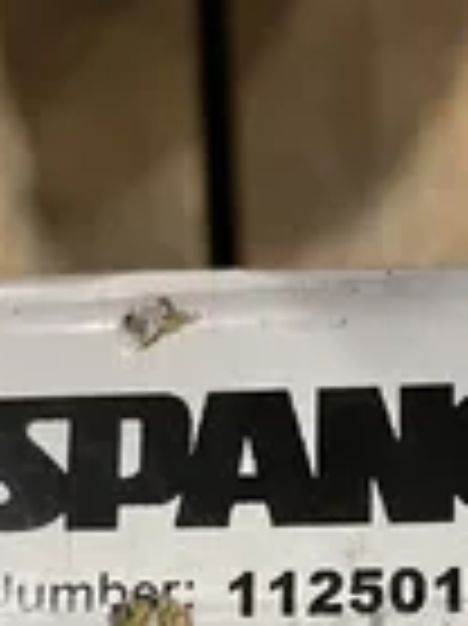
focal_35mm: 75
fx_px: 1354
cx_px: 374
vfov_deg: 24.4
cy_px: 676
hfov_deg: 19.4
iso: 500
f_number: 1.6
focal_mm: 4.2
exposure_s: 1/60
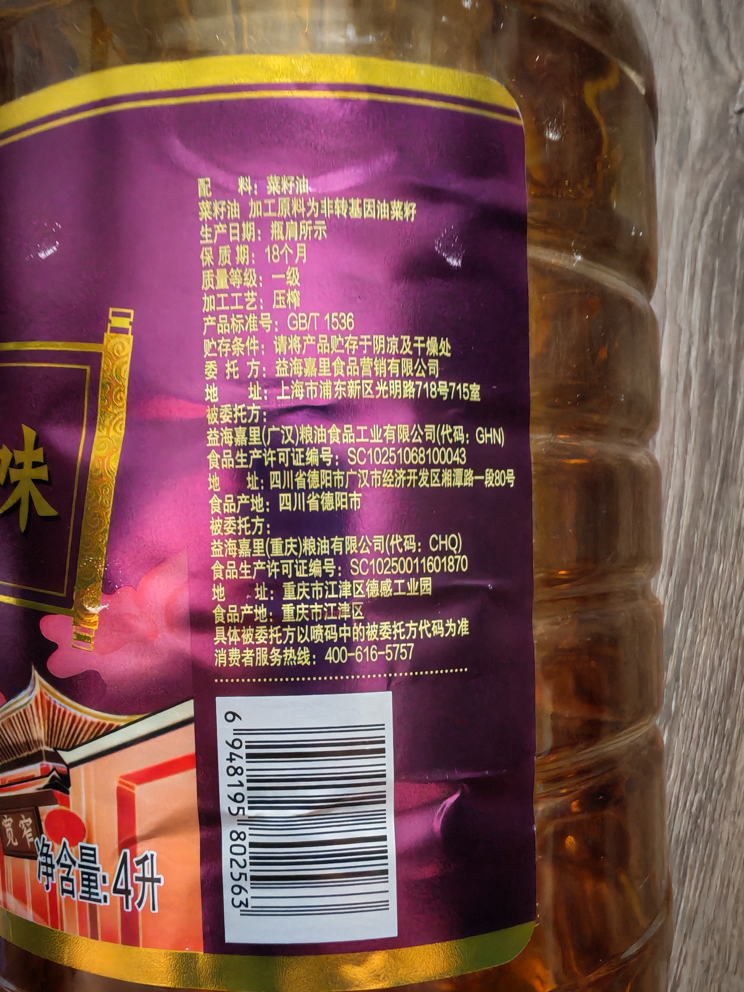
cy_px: 496
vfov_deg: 67.3
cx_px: 372
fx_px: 745
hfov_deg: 53.1
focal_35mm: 26
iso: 800
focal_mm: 1.96
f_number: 2.2
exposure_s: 1/11
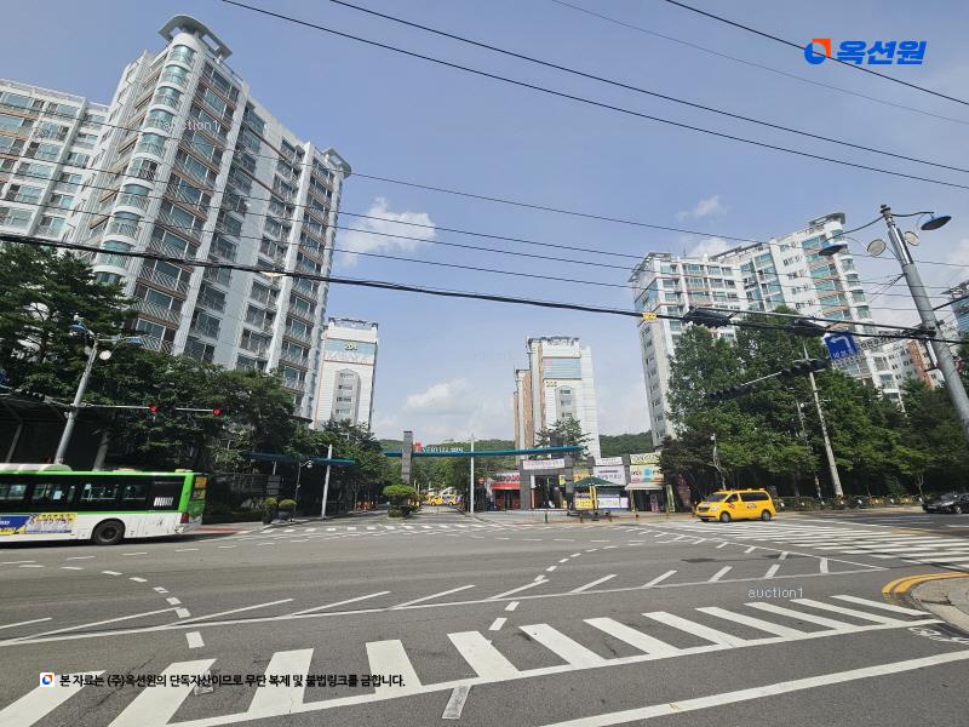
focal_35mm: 13
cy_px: 364
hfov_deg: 106.2
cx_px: 484
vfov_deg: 89.9
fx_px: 364
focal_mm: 2.2
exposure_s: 1/3291
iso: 50
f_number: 2.2
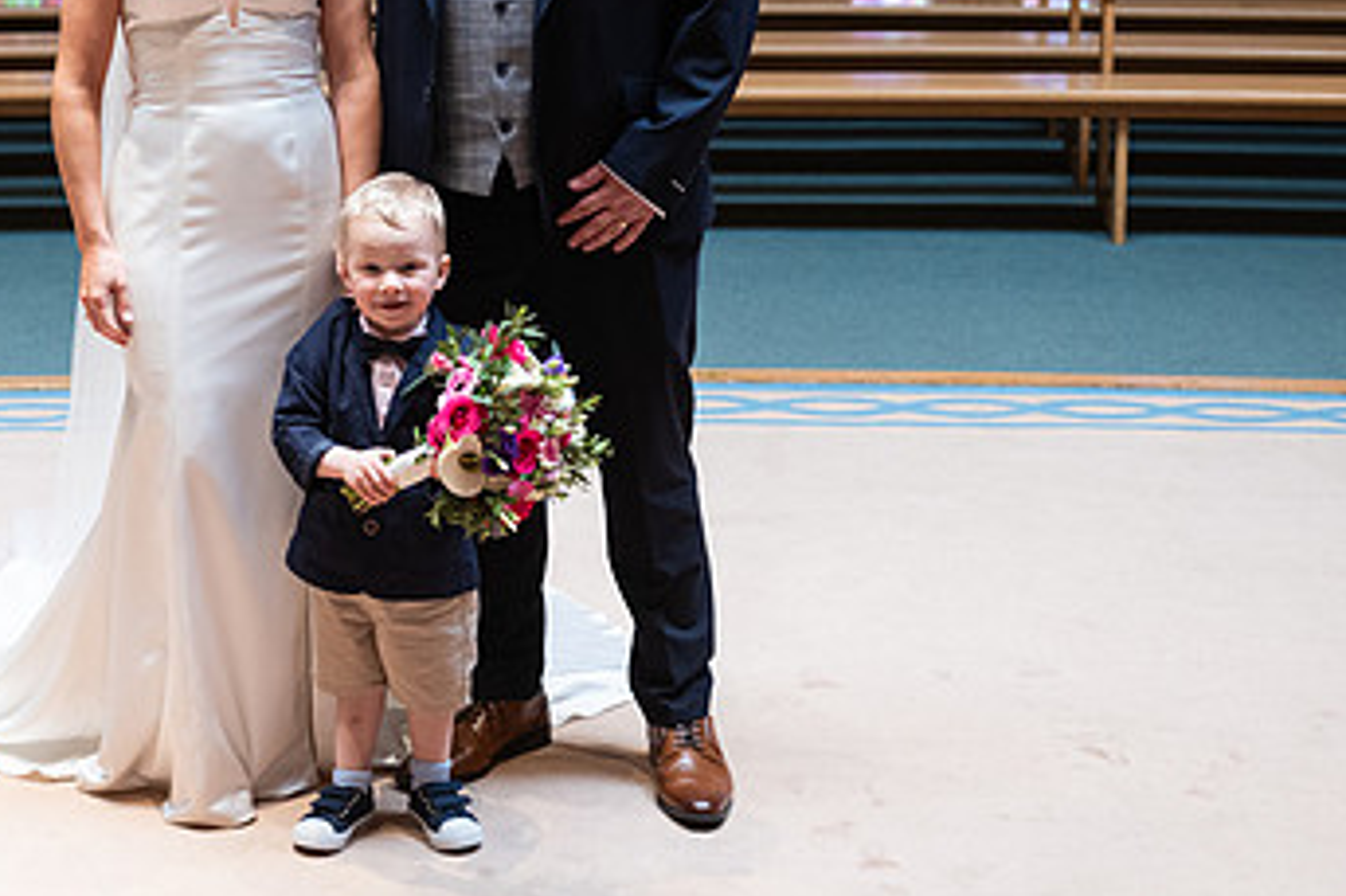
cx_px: 423
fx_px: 3027
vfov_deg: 16.7
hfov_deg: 24.9
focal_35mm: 81
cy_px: 170
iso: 800
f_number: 3.5
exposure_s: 1/160
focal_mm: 48
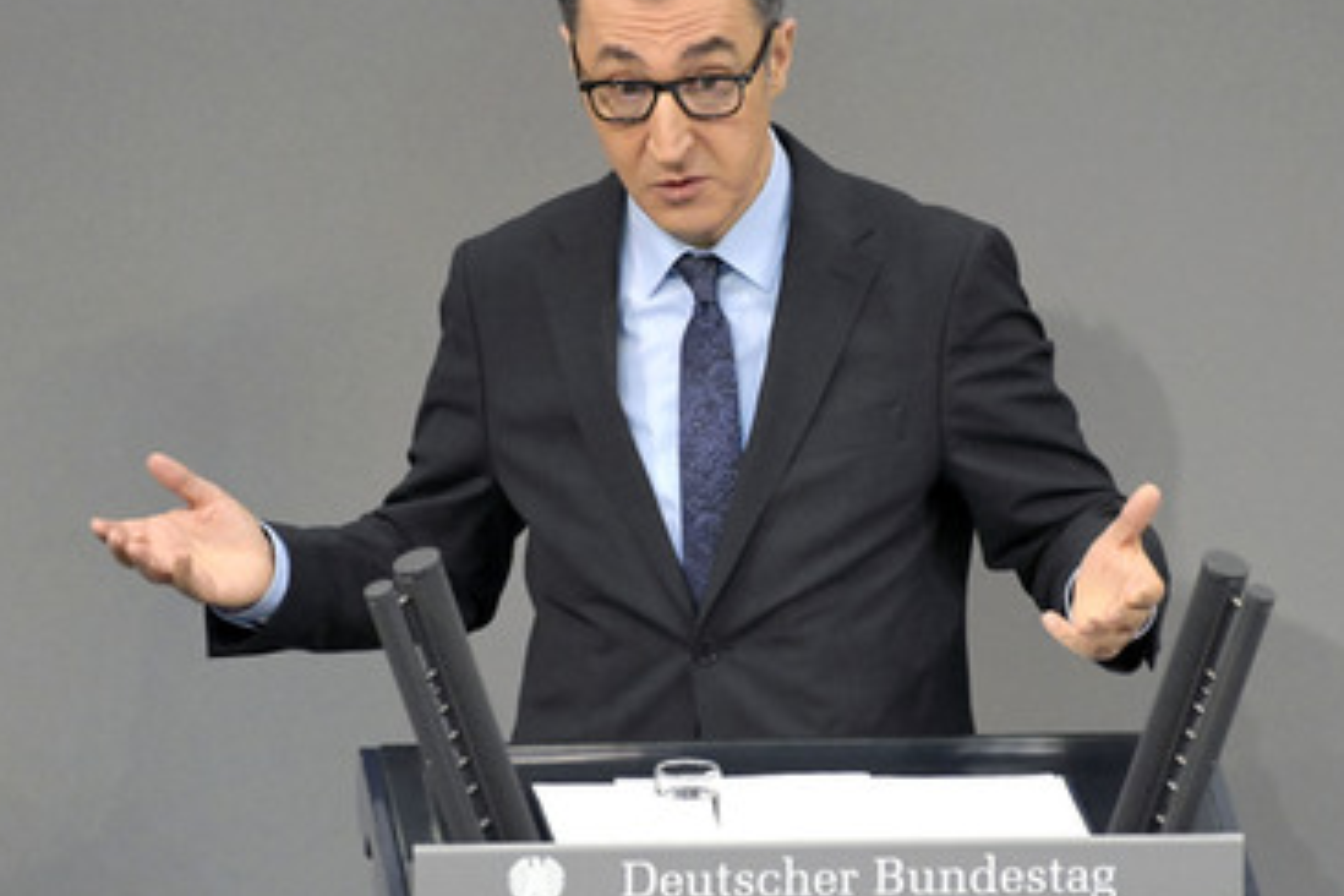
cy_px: 375
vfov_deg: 2.2
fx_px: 22958
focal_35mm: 615
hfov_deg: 3.4
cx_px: 692
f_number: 5.6
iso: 12800
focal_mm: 500
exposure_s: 1/400
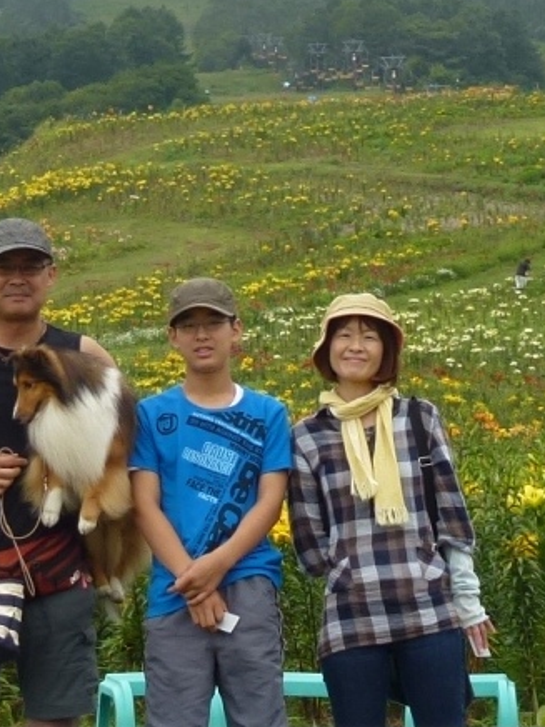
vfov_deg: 29.4
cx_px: 260
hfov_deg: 22.3
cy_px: 394
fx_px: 1385
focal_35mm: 66
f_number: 4
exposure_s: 1/400
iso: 100
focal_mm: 8
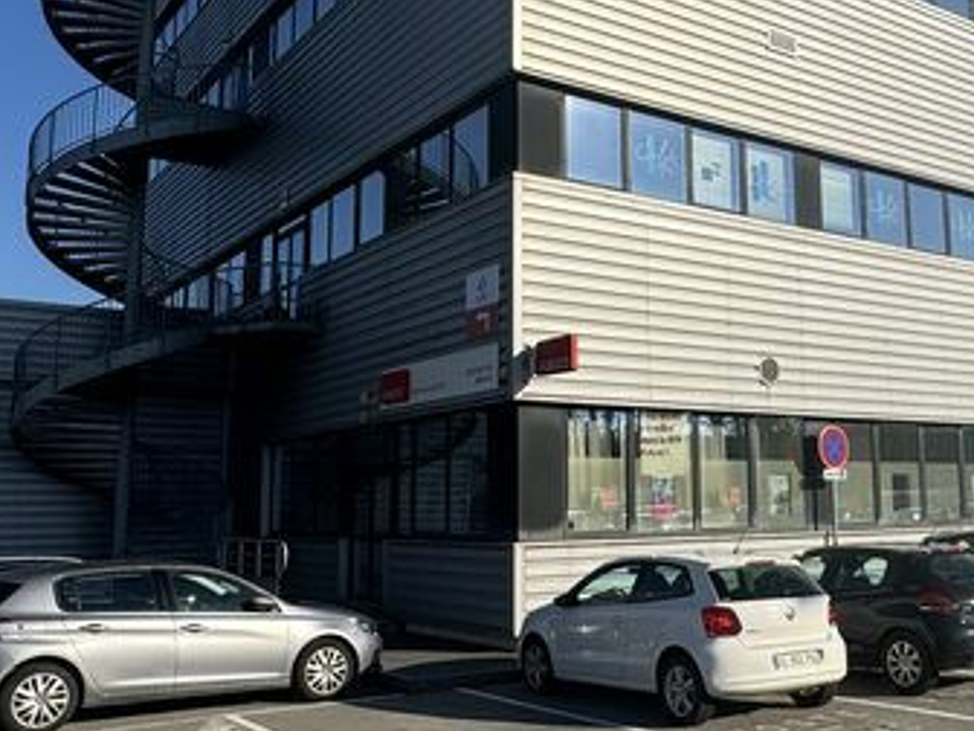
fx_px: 1125
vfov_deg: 35.9
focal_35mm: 40
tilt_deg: +10.4
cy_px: 345
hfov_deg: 46.2
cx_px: 638
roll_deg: +0.6
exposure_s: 1/4132
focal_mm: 2.22
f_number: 2.2
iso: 50
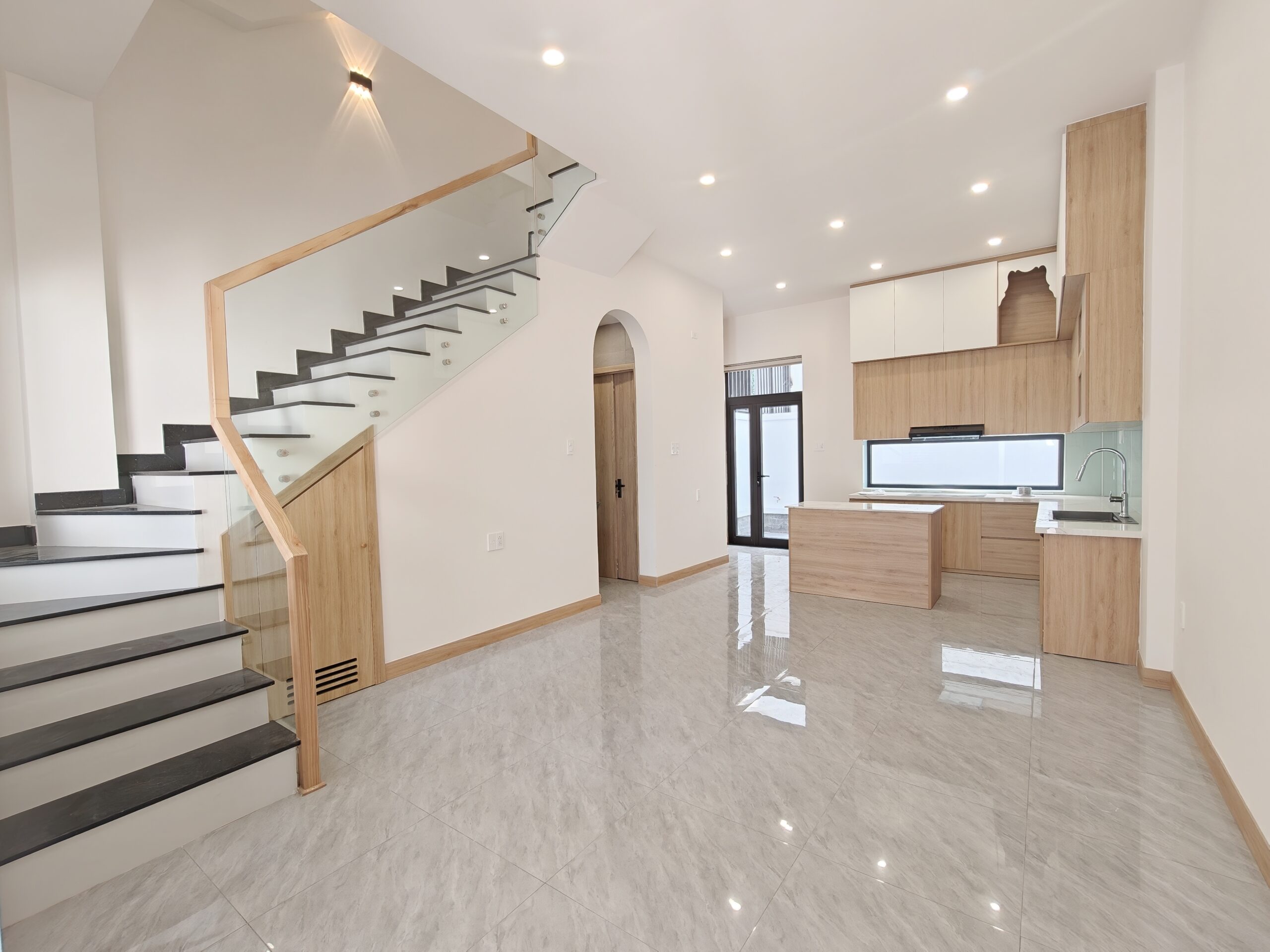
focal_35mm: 15
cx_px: 635
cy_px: 476
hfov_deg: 98.2
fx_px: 550
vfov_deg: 81.7
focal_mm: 2.3
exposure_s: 1/100
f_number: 2
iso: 640
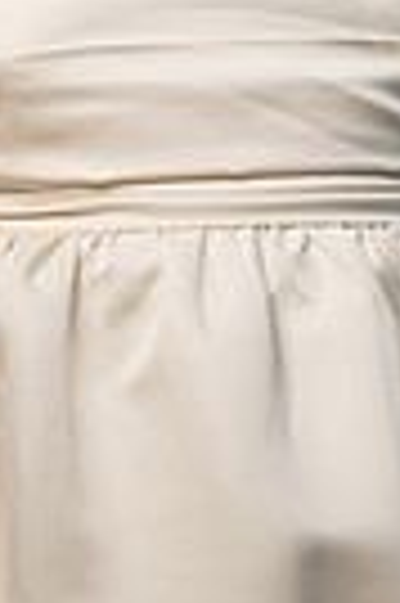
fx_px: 5898
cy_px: 45
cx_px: 182
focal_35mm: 353
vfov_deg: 5.8
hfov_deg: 3.9
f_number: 2.8
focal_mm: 105
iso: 250
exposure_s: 1/2500
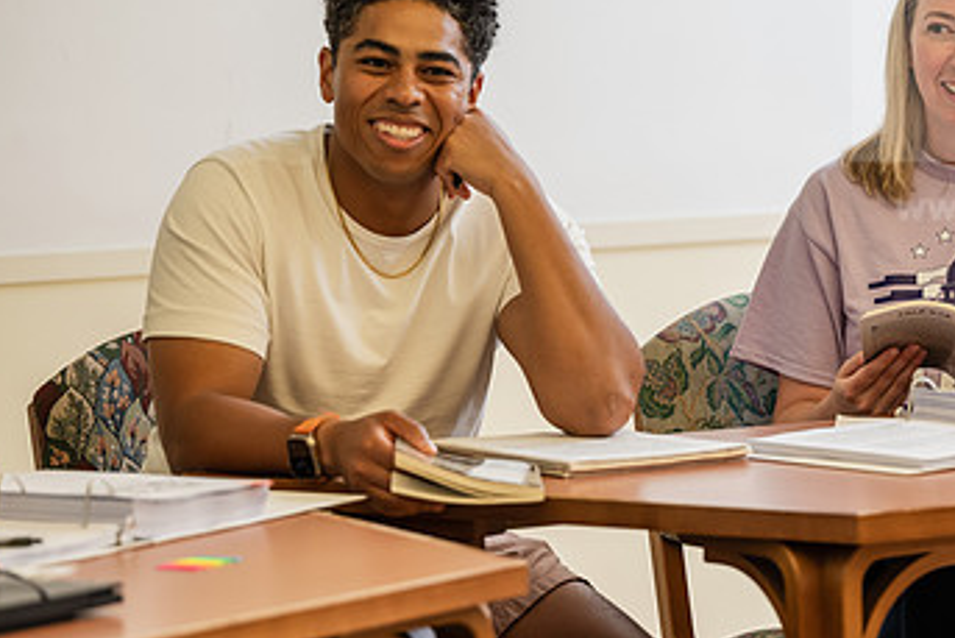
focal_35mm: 176
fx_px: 4671
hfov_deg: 11.6
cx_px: 768
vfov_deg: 7.8
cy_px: 266
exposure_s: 1/200
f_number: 3.2
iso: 640
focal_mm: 104
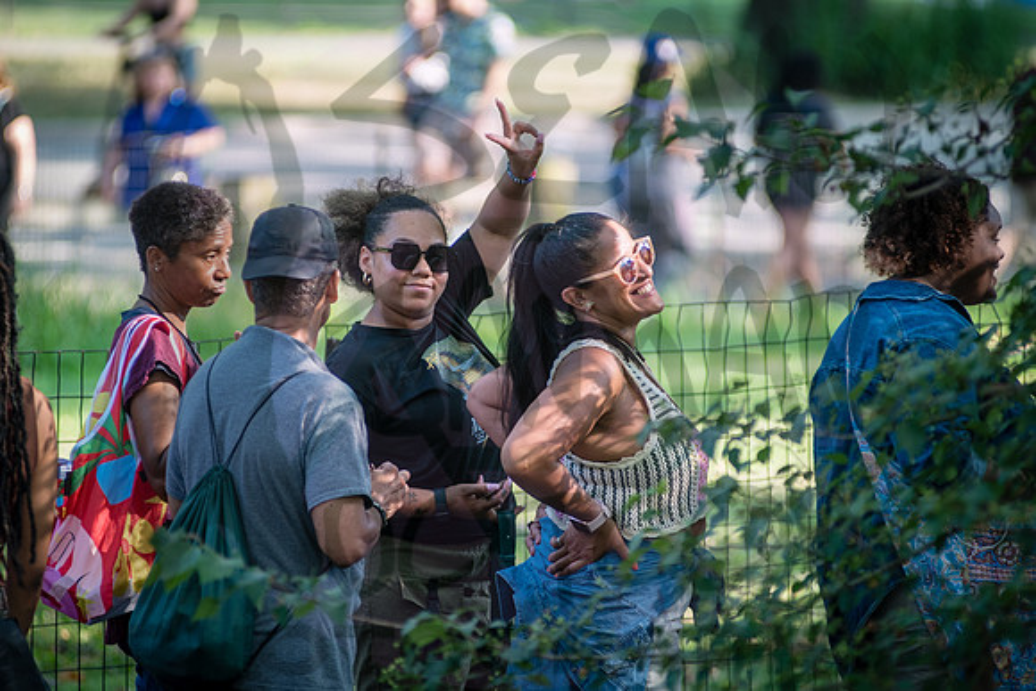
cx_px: 526
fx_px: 7648
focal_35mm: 266
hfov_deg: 7.7
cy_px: 352
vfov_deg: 5.2
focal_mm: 200
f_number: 3.5
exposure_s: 1/200
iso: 200
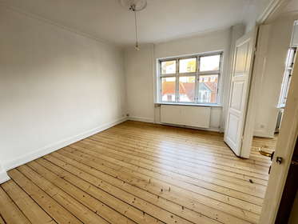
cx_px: 149
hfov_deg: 102.0
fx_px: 121
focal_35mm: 14
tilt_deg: -12.5
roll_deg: +2.3
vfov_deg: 85.7
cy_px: 112
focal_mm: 2.22
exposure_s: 1/85
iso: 320
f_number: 2.2
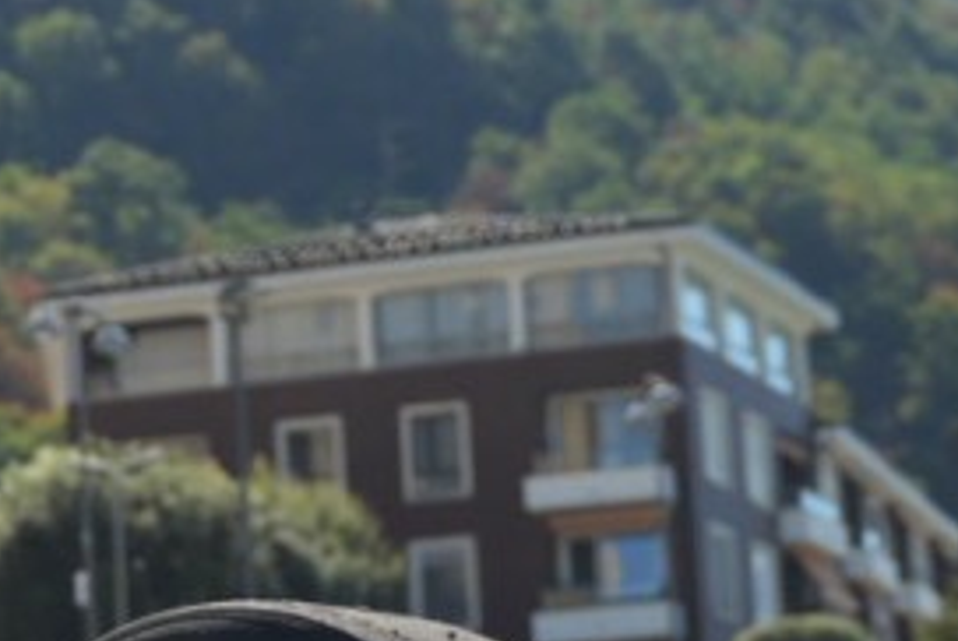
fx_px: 4982
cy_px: 733
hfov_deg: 10.9
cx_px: 42
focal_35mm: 187
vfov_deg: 7.3
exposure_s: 1/500
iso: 400
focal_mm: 34
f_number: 2.8
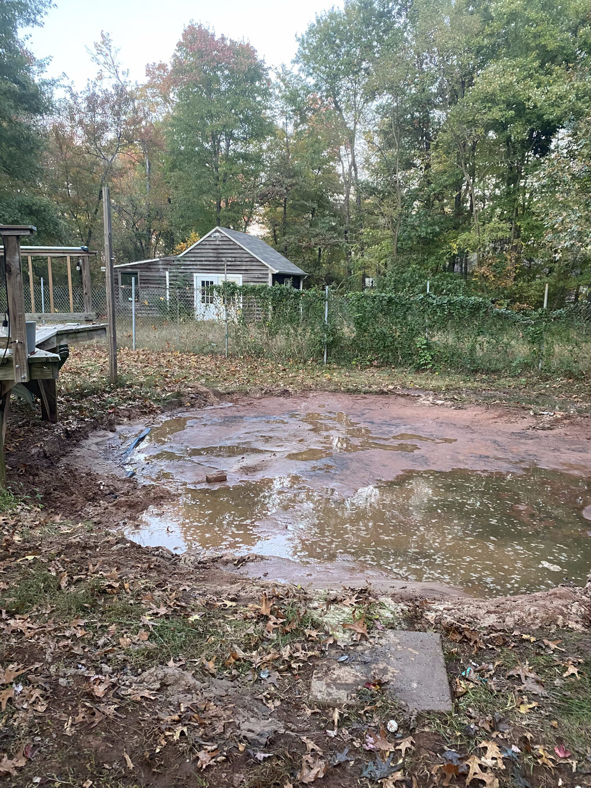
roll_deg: +0.0
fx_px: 592
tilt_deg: -9.5
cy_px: 394
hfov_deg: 53.1
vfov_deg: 67.3
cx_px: 296
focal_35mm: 26
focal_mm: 4.25
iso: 400
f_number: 1.8
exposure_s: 1/60
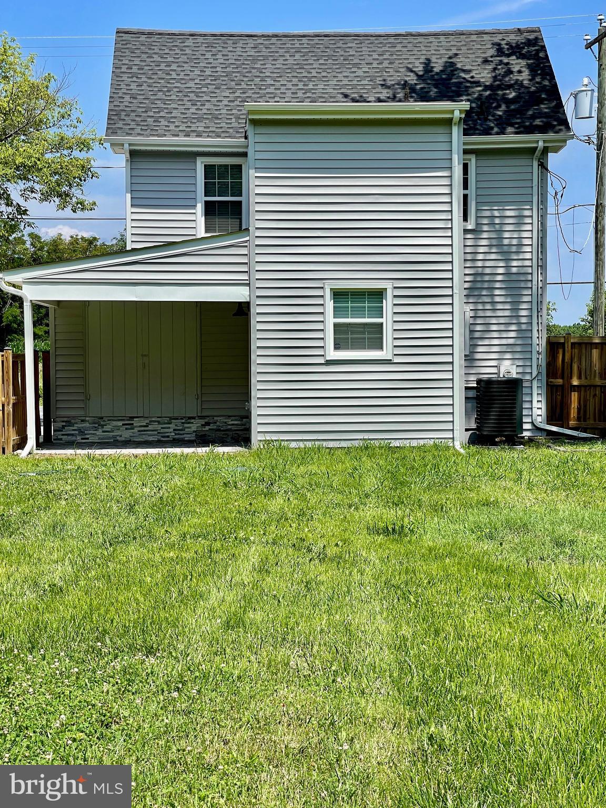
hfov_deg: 22.9
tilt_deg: -1.3
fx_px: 1494
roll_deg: +0.7
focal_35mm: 64
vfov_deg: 30.3
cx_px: 303
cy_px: 404
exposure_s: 1/1143
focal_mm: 7.5
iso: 20
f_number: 2.2
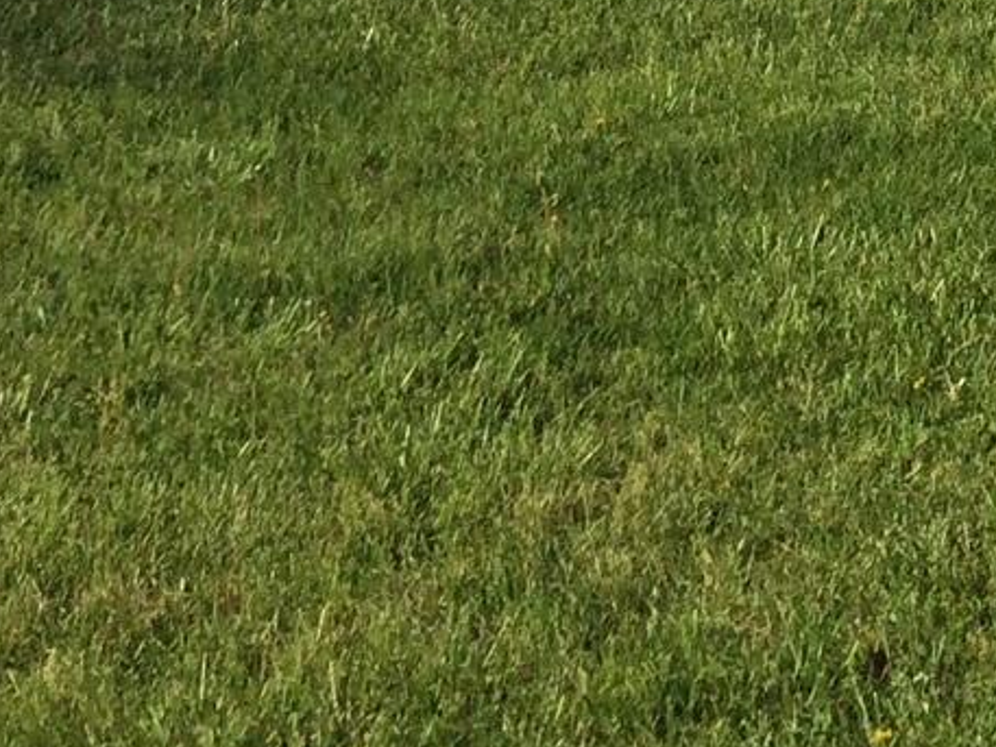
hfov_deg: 12.8
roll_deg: +0.7
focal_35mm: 130
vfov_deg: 10.8
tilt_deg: +0.3
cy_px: -555
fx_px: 3741
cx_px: 2112
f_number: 2.2
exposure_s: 1/1953
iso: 32
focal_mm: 4.15
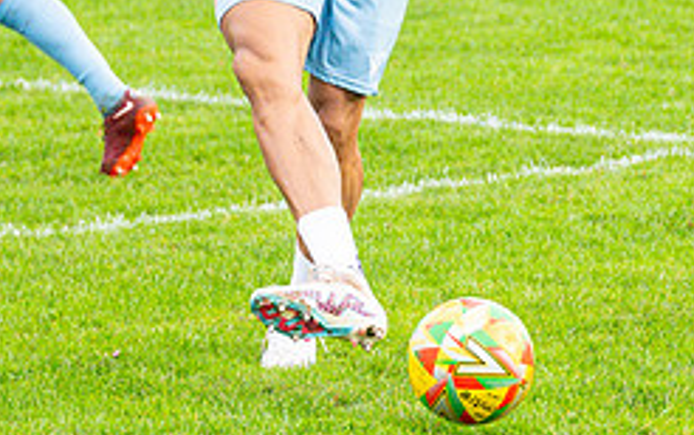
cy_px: 46
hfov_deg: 5.7
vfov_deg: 3.6
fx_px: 6963
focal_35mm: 368
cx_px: 400
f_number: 2.8
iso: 800
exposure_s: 1/1600
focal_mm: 77
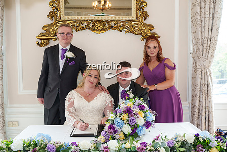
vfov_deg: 36.6
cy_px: 75
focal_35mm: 36
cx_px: 118
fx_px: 229
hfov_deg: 52.7
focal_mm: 34
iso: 800
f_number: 4
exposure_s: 1/125
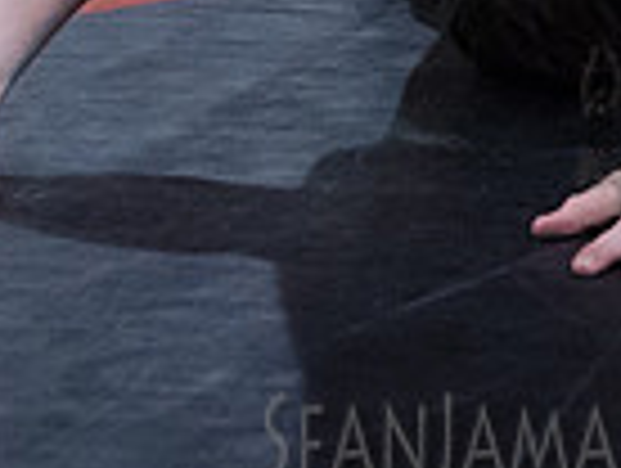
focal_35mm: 211
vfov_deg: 6.9
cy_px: -322
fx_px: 3792
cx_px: 599
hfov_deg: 9.3
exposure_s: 1/500
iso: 8000
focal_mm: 40
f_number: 3.2
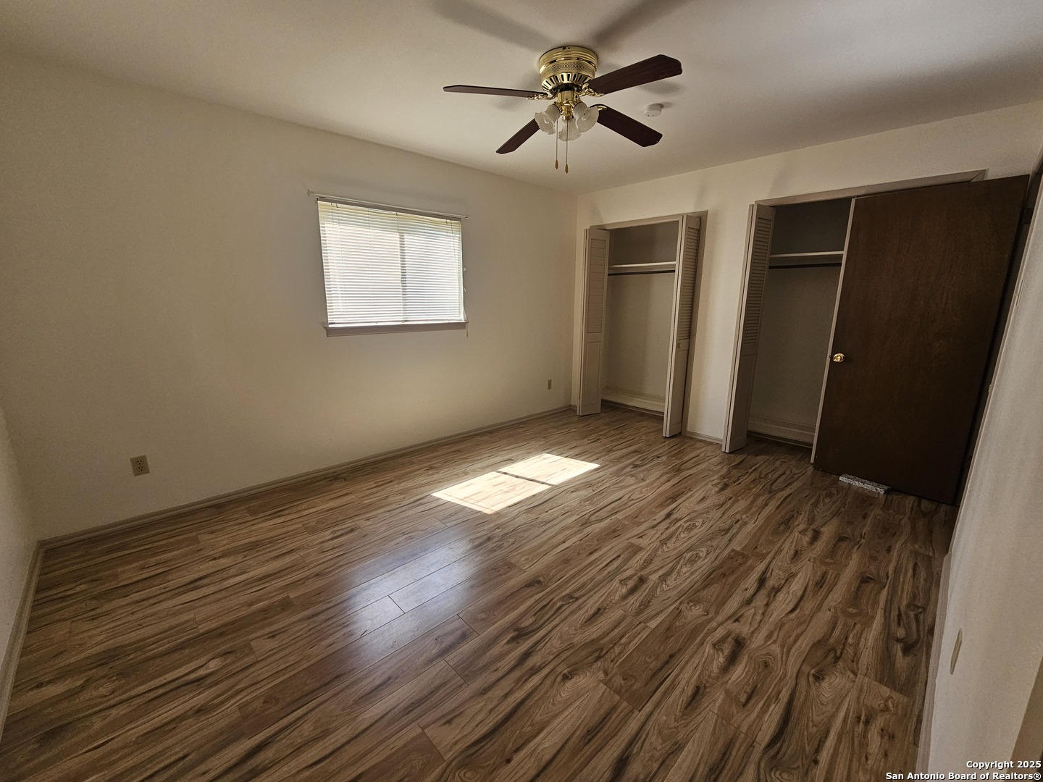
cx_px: 522
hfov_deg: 106.2
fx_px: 392
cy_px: 391
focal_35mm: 13
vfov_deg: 89.9
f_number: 2.2
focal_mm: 2.2
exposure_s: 1/207
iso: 160
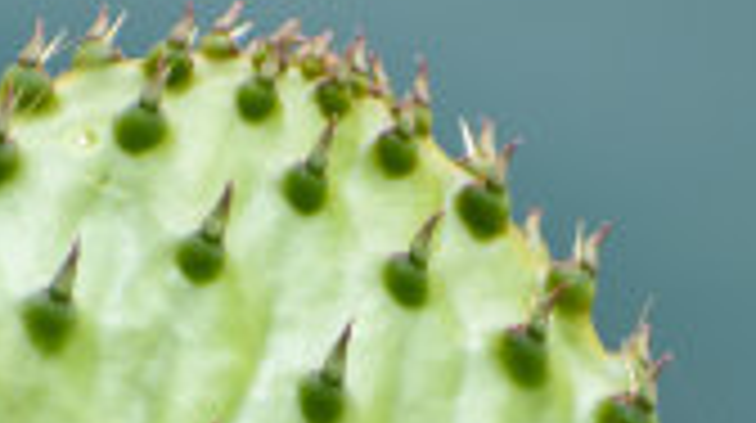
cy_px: 738
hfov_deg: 1.3
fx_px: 34395
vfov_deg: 0.7
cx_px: 274
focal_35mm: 1718
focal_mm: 300
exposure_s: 1/640
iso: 200
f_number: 6.3
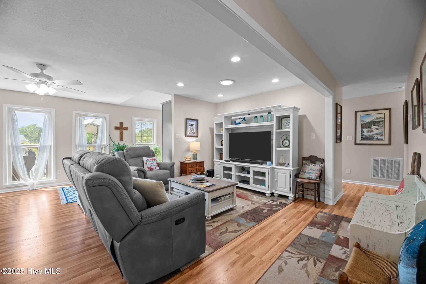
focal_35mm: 14
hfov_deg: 104.3
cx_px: 213
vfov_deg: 81.2
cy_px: 142
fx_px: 166
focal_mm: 14
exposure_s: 1
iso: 100
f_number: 9
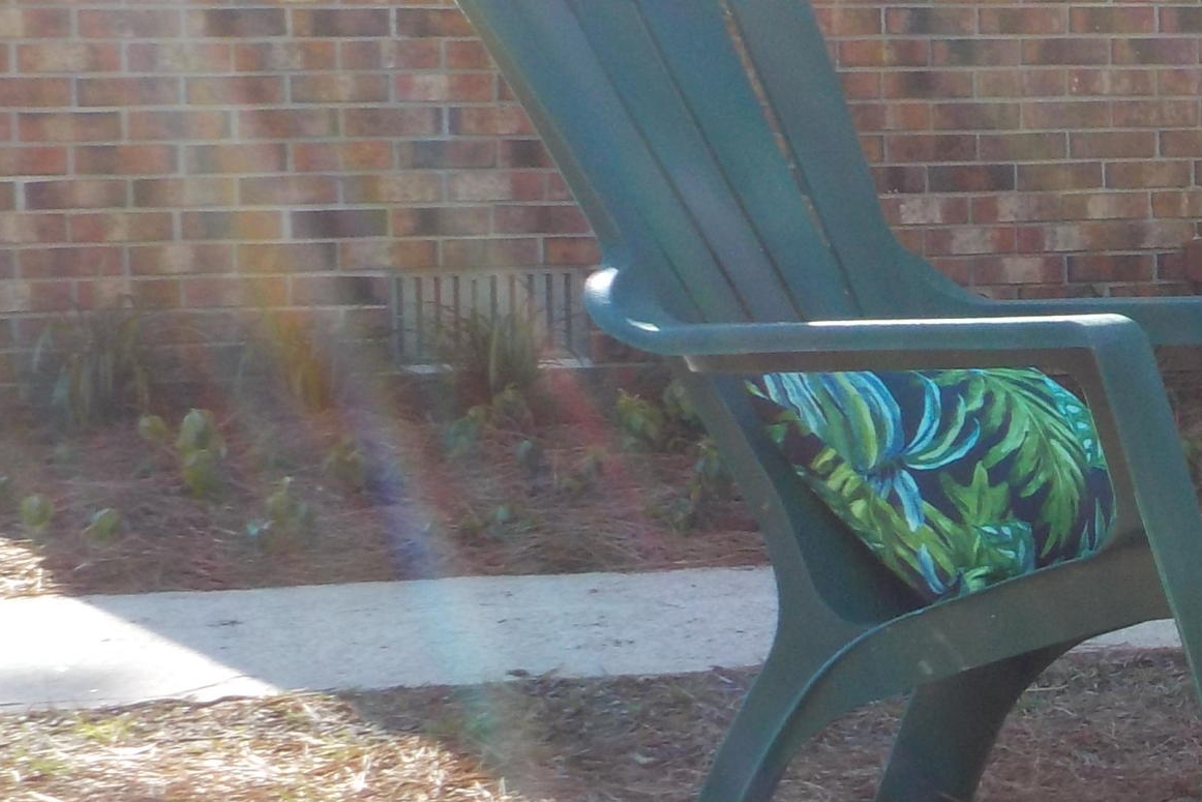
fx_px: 3406
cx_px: 1426
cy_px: 278
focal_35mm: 102
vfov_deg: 13.4
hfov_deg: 19.0
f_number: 3.7
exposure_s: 1/160
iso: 125
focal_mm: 5.2
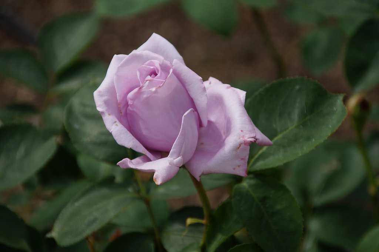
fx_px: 3945
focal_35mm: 375
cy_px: 126
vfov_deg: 3.7
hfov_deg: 5.5
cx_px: 190
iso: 100
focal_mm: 250
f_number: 7.1
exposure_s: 1/400
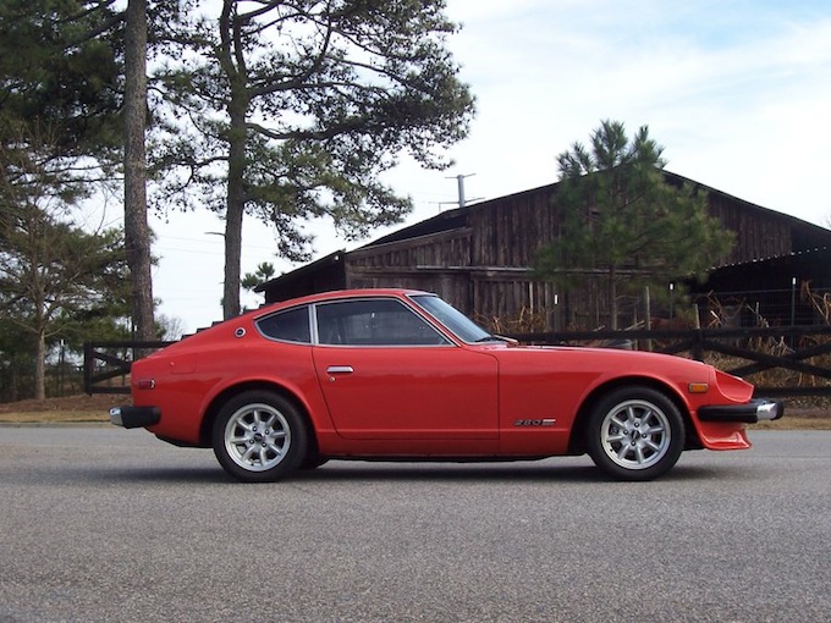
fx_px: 1272
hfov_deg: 36.2
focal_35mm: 53
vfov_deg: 27.5
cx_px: 416
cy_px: 312
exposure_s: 1/180
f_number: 6.7
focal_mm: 8.6
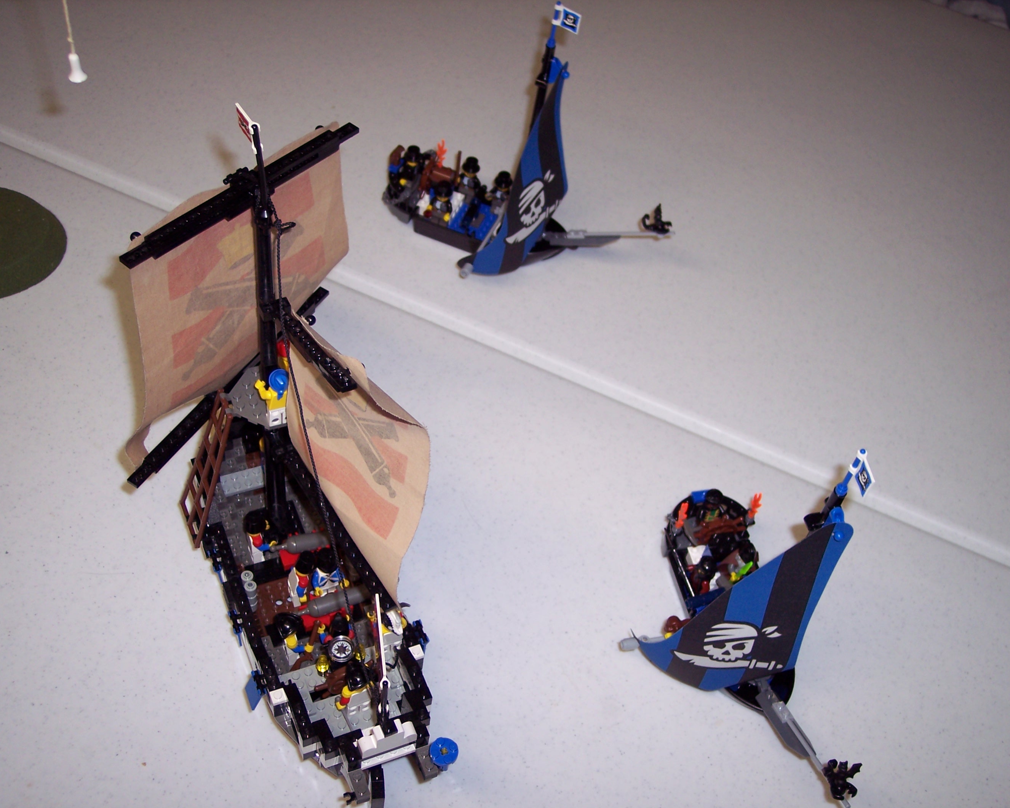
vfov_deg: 36.5
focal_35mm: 41
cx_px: 498
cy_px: 407
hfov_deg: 44.8
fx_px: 1225
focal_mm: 8
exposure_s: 1/60
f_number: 2.8
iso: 100
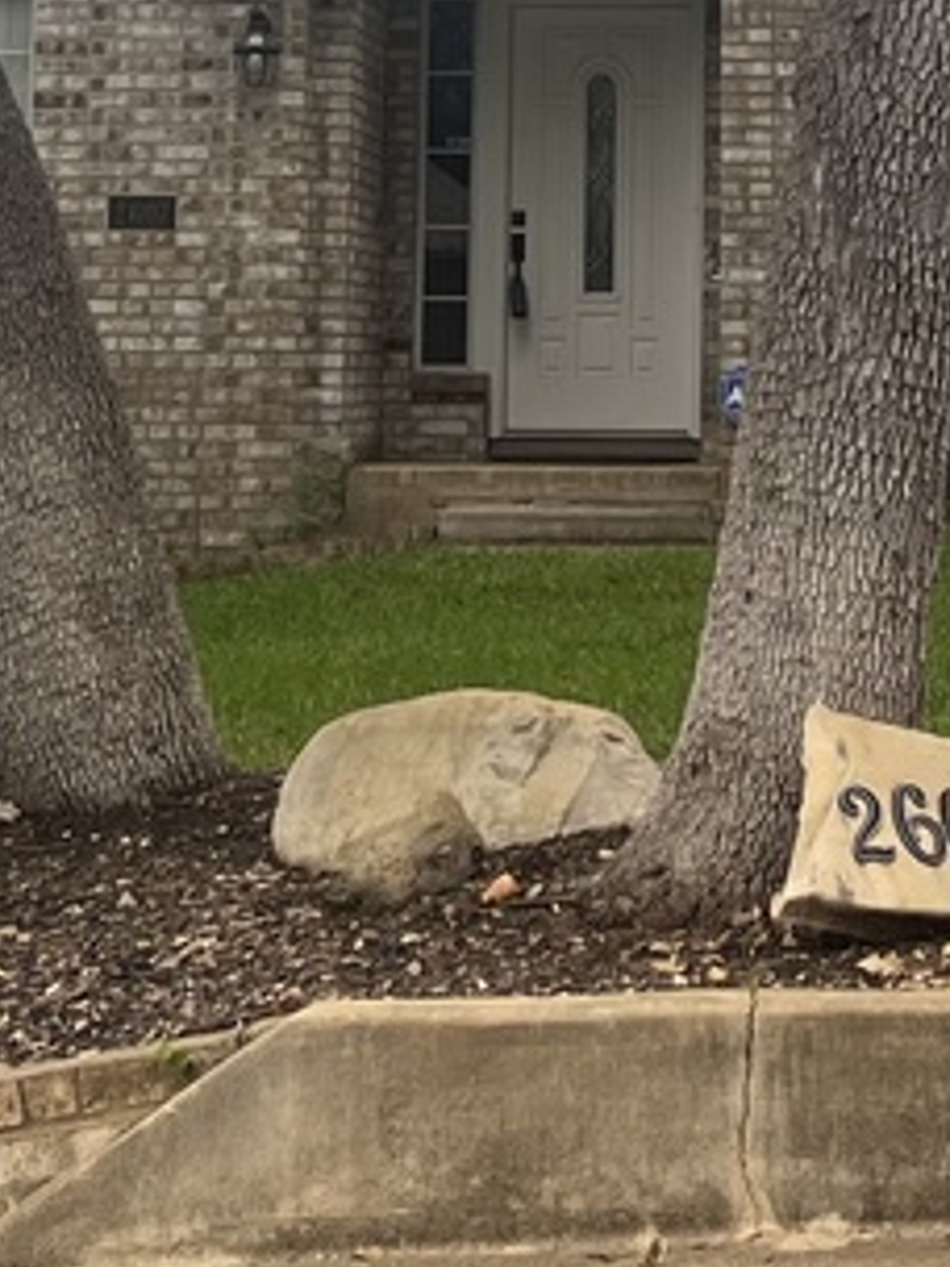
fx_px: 4501
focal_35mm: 123
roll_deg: +0.7
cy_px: -621
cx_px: 700
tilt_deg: +12.4
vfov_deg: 14.9
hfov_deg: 12.0
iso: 50
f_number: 1.6
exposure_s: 1/475
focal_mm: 5.1
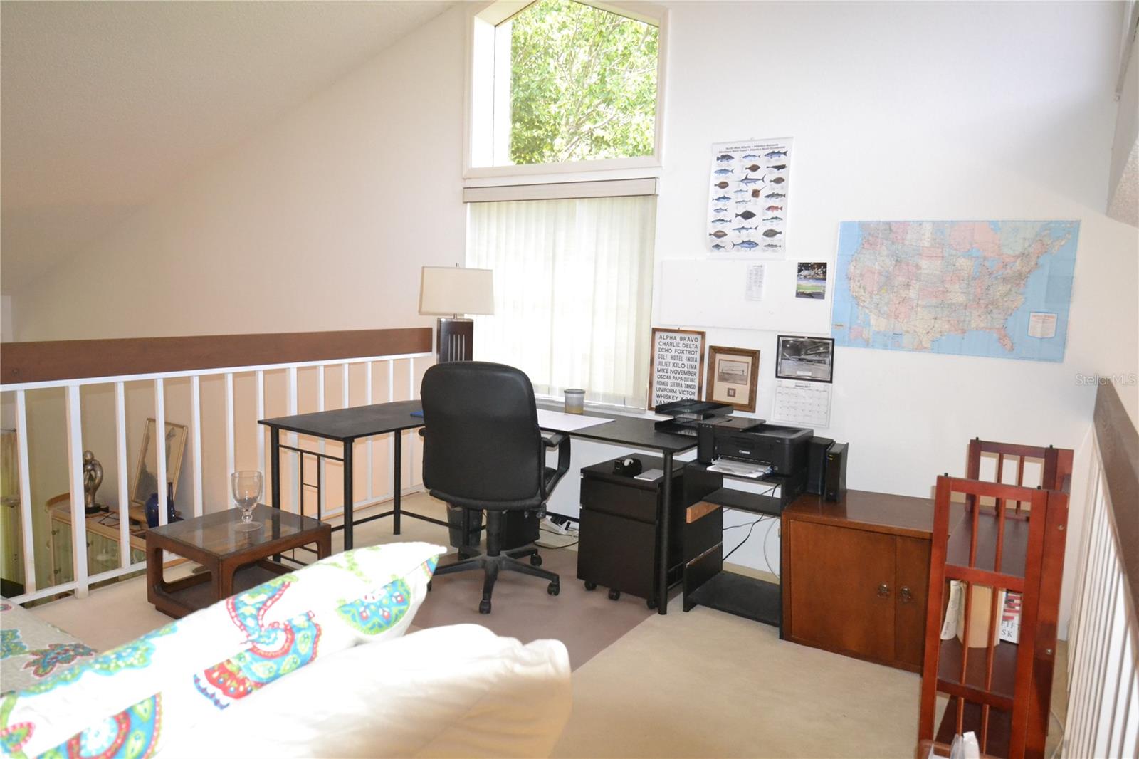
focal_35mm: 24
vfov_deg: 53.1
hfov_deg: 73.8
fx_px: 759
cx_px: 570
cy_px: 380
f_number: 4
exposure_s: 1/60
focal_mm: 16
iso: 3200
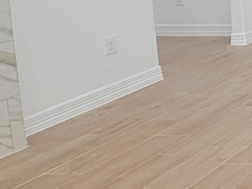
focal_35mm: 71
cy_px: -61
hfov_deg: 15.8
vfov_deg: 19.1
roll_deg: +1.0
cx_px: 584
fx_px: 517
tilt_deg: -4.9
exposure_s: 1/120
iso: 100
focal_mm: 2.22
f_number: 2.2
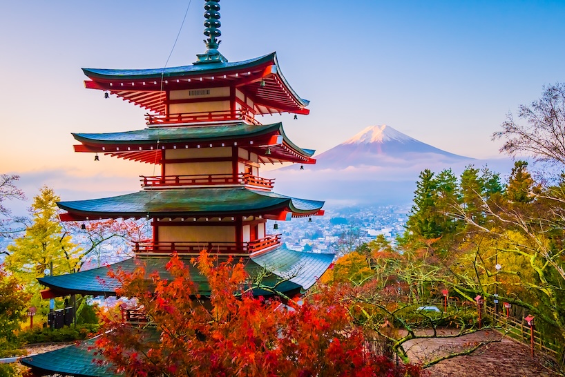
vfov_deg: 46.4
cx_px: 282
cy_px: 188
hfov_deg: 65.5
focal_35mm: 28
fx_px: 440
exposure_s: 1/125
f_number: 6.3
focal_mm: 19
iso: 400
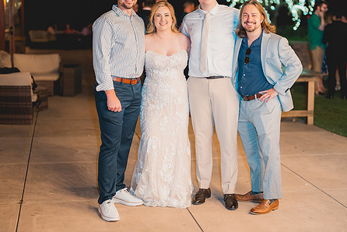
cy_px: 88
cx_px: 181
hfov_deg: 30.9
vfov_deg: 20.9
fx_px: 627
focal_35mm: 65
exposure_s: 1/200
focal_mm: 50
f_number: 1.2
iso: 2000
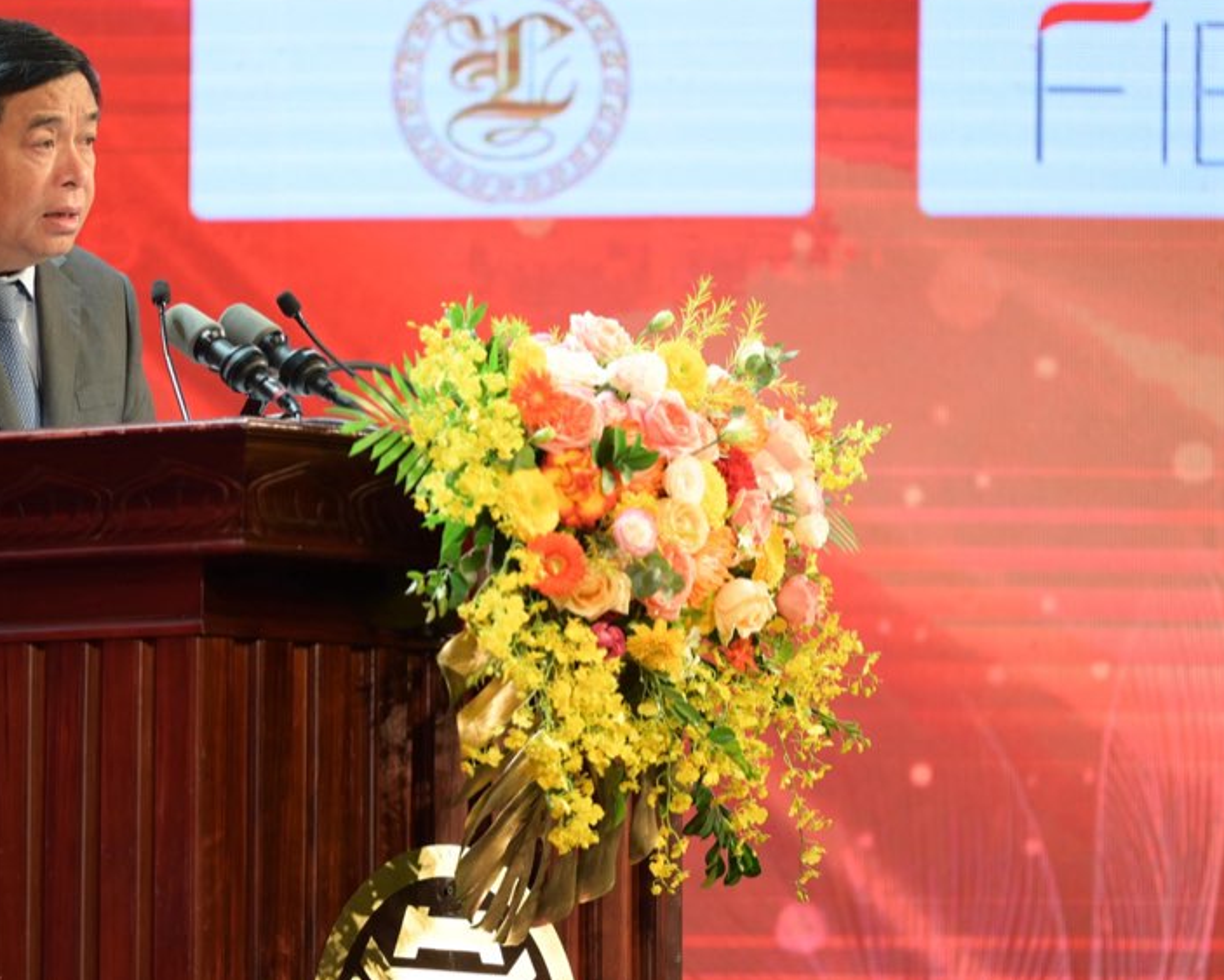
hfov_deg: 6.0
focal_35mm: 320
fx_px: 11597
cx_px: 393
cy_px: 557
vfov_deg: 4.8
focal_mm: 200
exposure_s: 1/200
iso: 400
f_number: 2.8
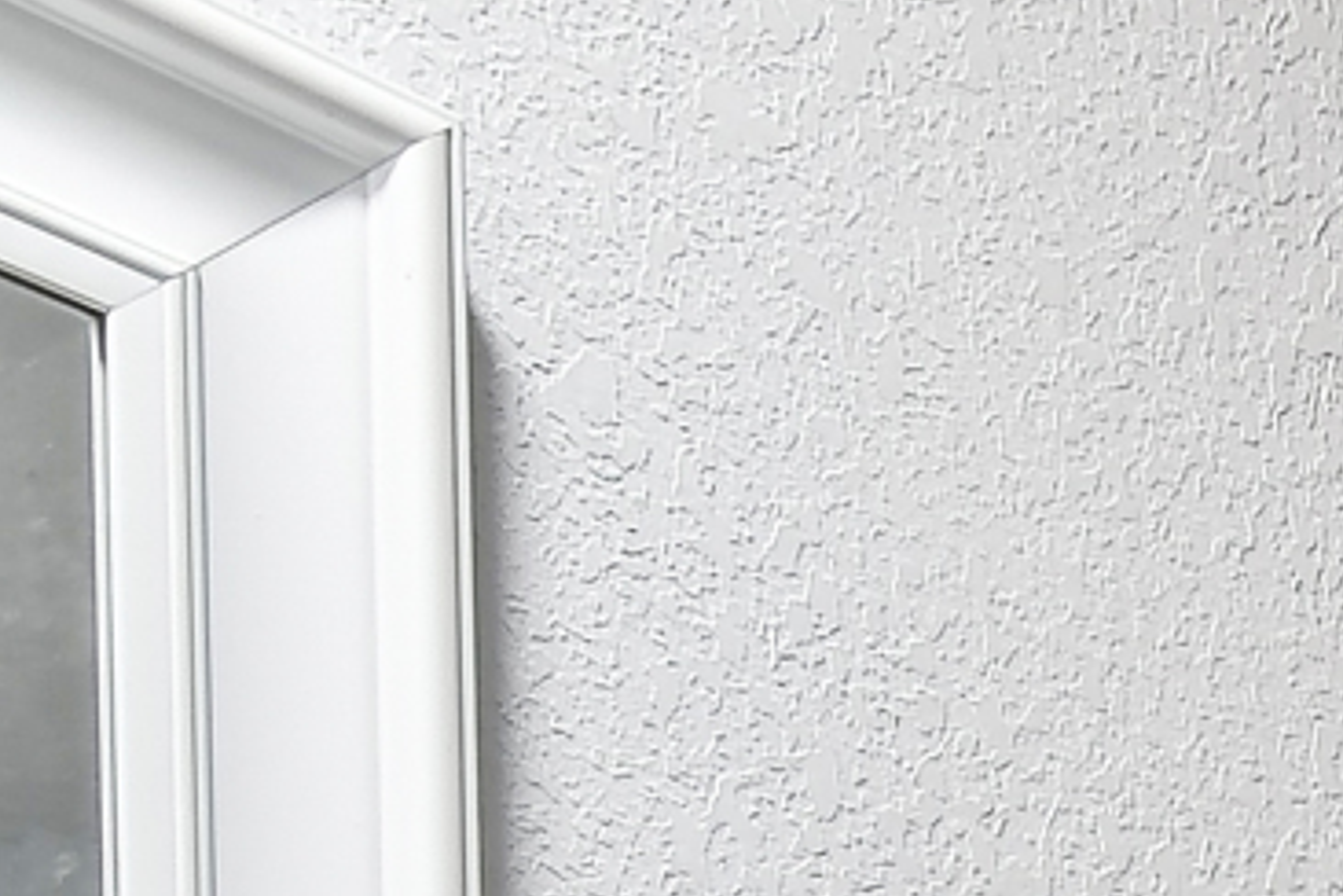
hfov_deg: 13.8
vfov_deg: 8.9
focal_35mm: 118
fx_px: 4402
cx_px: 2921
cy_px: 2897
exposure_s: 1/3.33
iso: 100
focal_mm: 10
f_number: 7.1
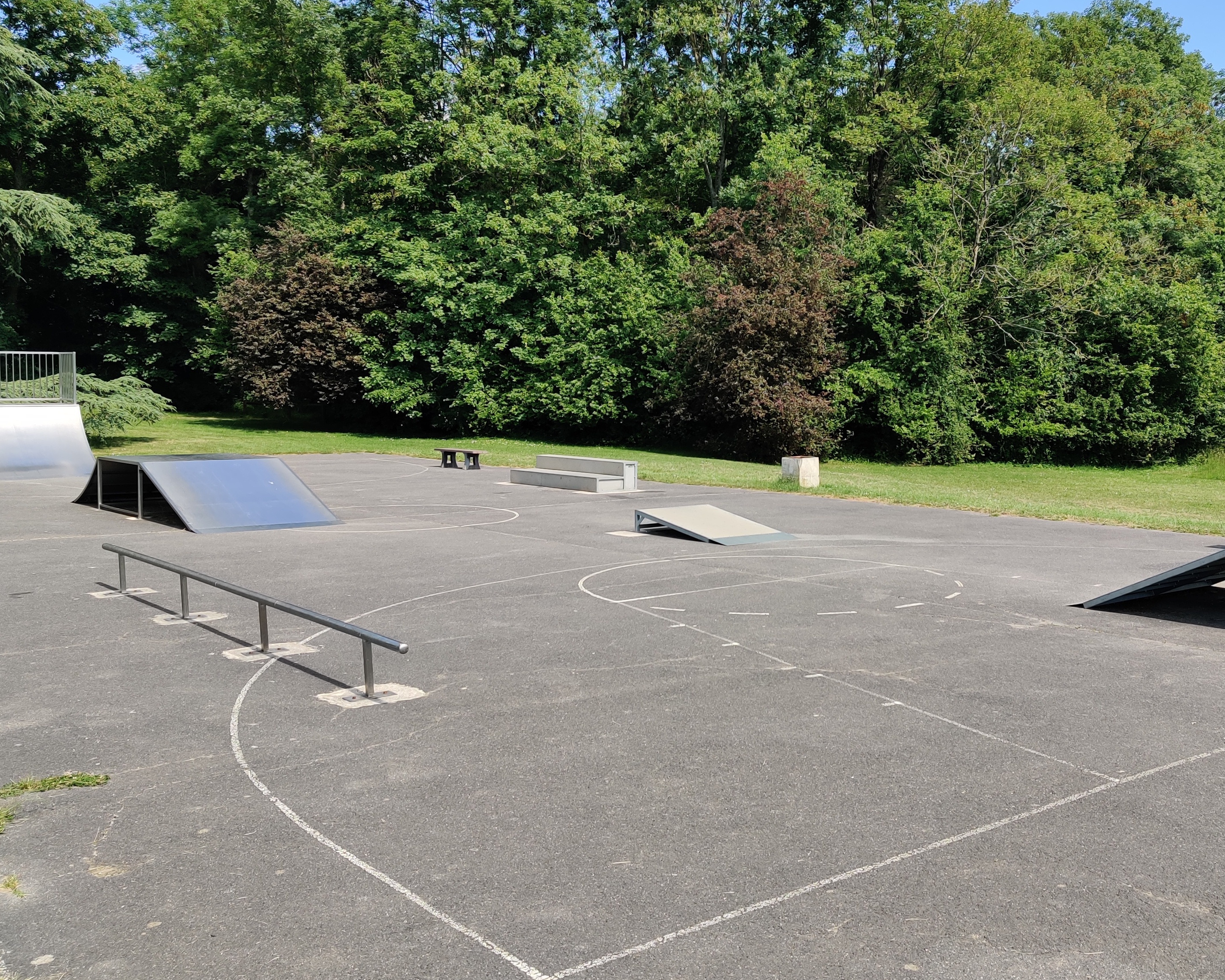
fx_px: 1341
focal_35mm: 37
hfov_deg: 48.8
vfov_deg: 40.1
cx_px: 742
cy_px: 440
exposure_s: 1/1215
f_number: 1.65
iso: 125
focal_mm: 4.75
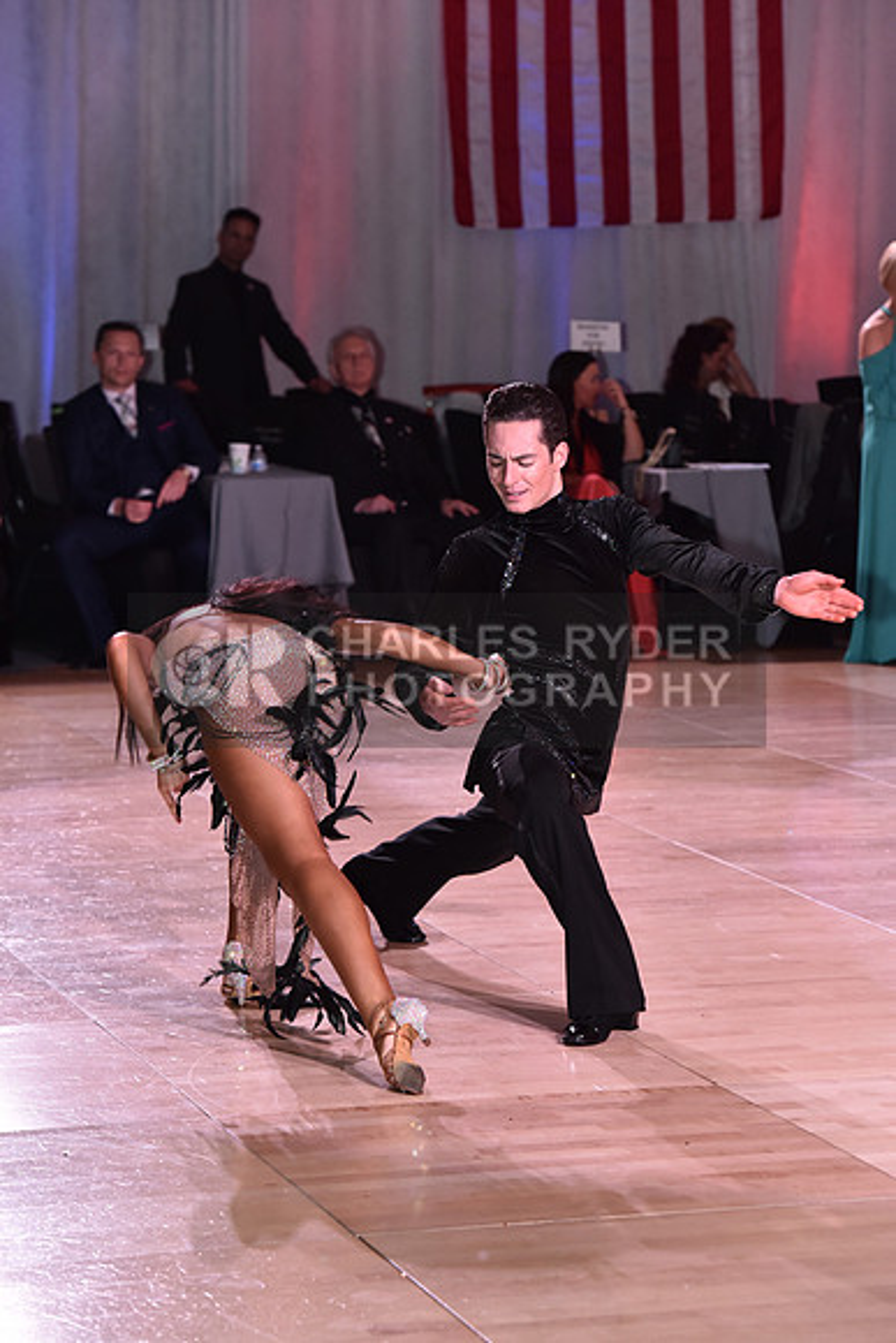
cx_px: 448
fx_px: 4328
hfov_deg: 11.8
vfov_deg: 17.6
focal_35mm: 116
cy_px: 672
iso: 1600
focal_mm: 116
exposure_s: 1/250
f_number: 5
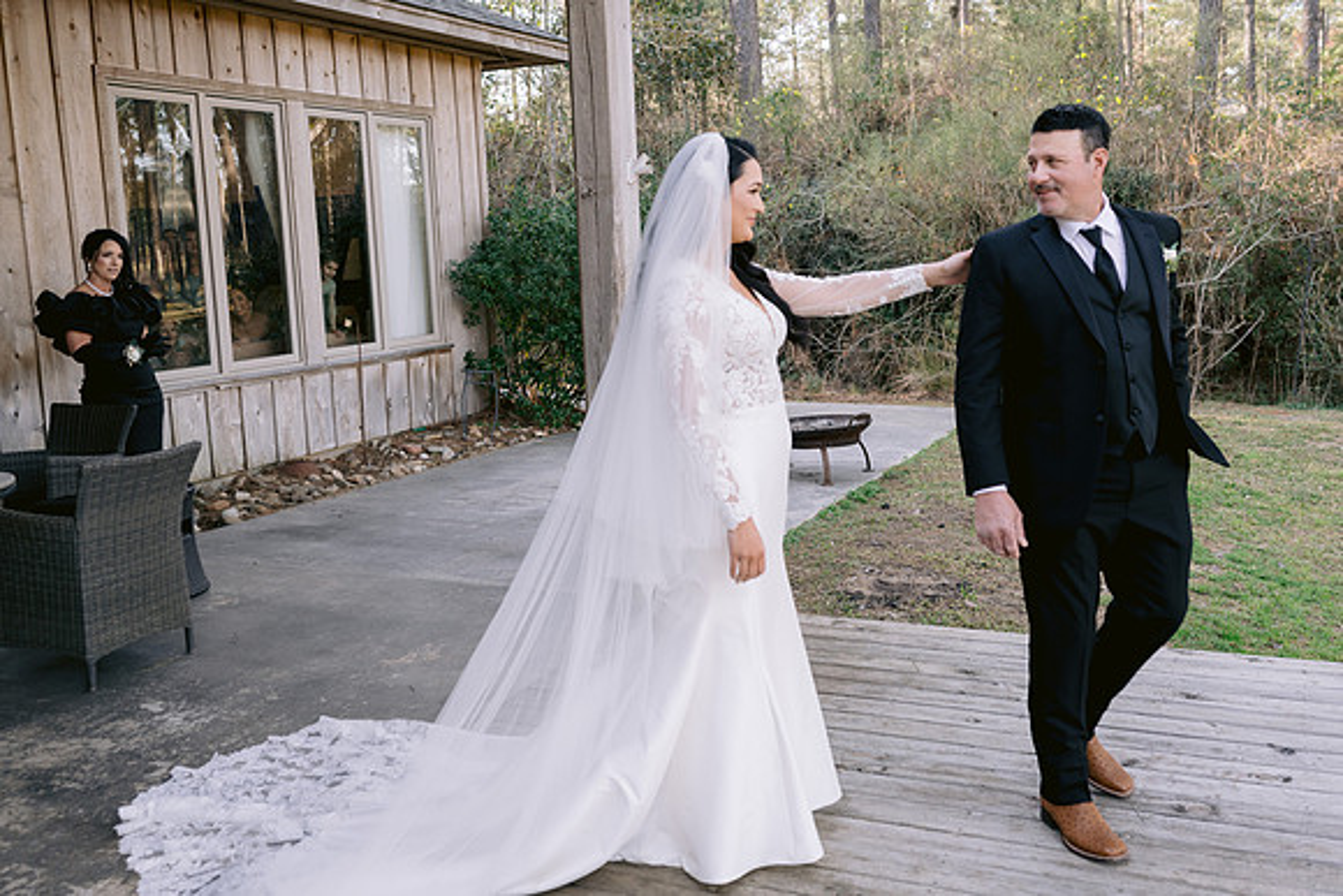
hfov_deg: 53.4
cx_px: 687
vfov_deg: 37.1
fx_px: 1336
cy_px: 438
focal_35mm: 36
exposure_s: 1/200
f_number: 4
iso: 400
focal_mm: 35
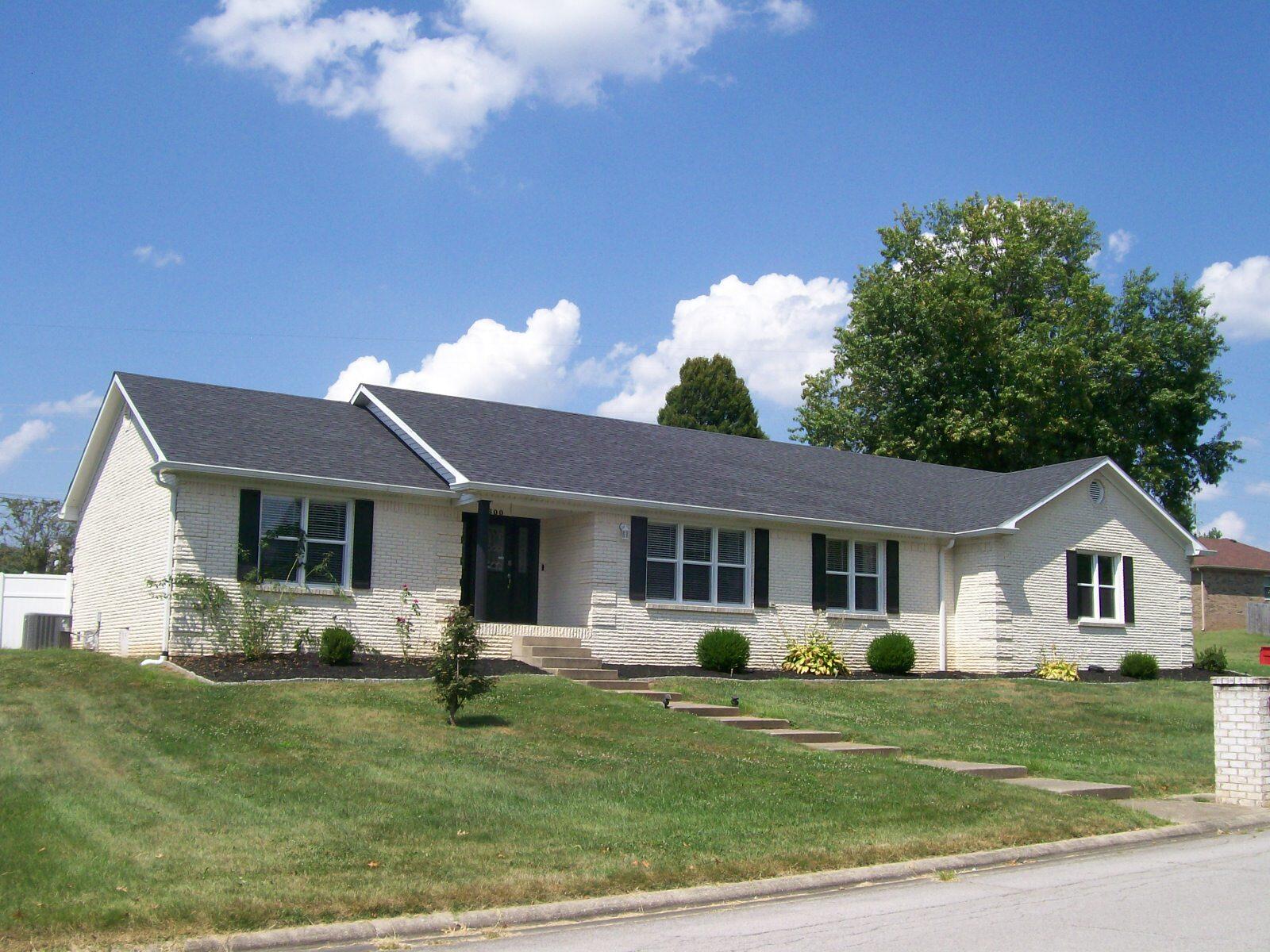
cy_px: 476
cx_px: 635
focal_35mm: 36
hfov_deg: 51.4
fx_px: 1321
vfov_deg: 39.7
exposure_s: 1/569
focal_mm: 6
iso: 80
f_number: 4.8
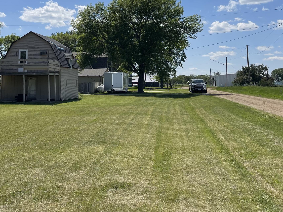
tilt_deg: +6.1
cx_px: 91
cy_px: 38
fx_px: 360
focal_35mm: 44
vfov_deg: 31.9
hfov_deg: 42.3
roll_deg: +0.7
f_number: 1.6
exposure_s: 1/6579
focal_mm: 5.1
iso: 32
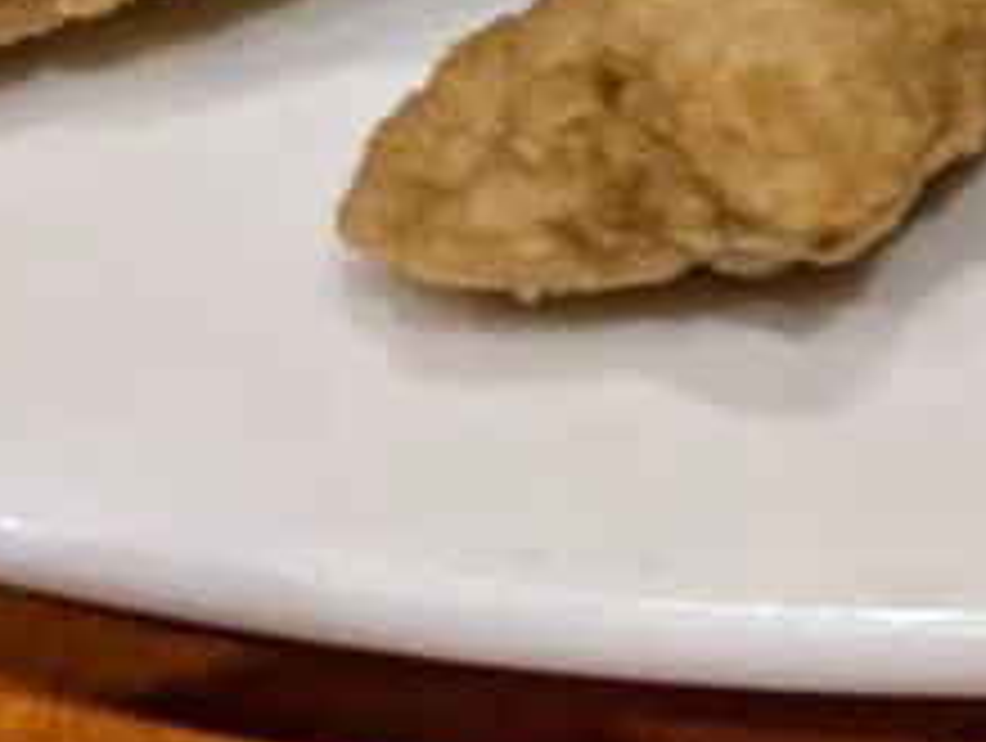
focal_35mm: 126
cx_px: 891
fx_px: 3595
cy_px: -926
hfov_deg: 15.4
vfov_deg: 10.5
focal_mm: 4.38
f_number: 1.73
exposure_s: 1/23.8
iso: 65
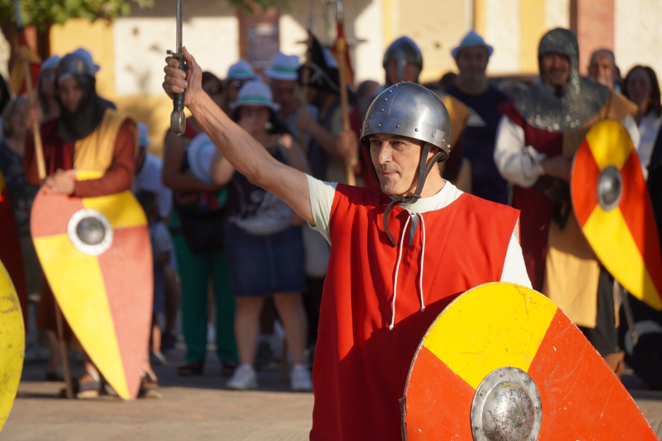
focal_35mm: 238
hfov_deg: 8.6
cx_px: 331
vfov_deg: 5.8
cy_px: 220
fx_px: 4385
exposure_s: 1/250
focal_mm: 159
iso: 100
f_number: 6.3
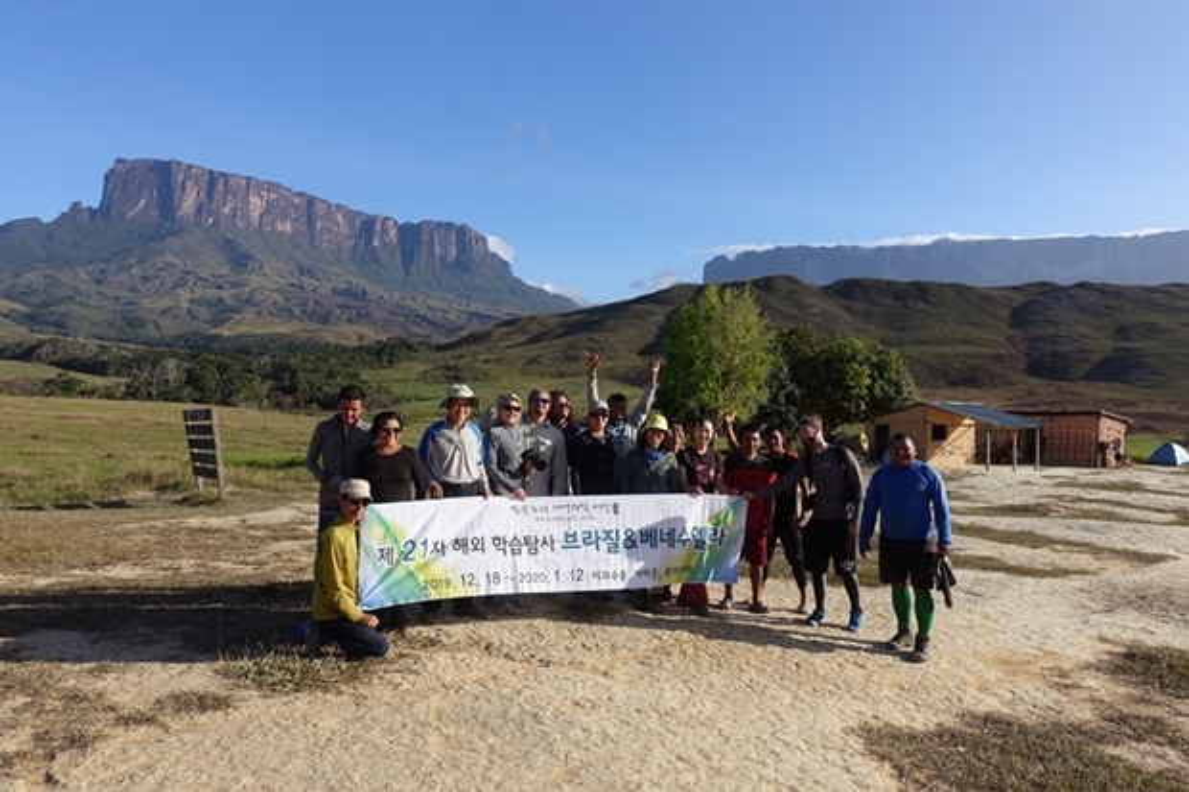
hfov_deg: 73.8
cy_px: 396
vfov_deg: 53.1
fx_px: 792
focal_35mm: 24
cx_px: 594
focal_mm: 8.8
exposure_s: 1/500
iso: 125
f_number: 5.6
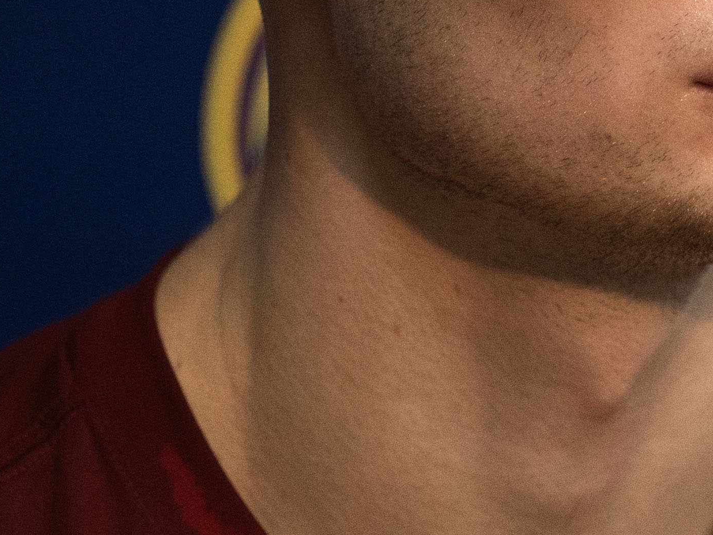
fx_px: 11576
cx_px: 770
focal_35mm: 562
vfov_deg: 2.6
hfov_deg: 3.5
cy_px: 58
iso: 1600
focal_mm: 135
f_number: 2.8
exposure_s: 1/1000
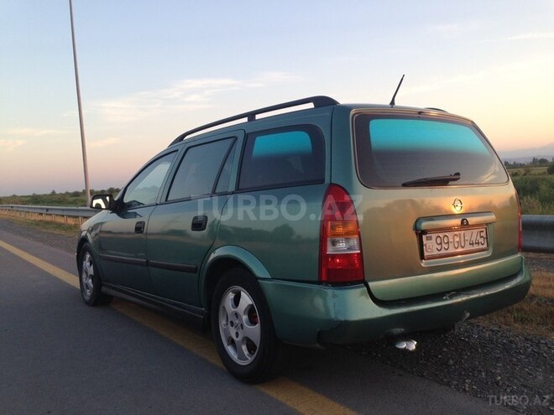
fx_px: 528
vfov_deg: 42.9
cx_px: 277
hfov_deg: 55.4
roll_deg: +2.1
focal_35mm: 33
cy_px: 208
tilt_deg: -3.0
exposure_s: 1/123
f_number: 2.4
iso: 50
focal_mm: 4.12
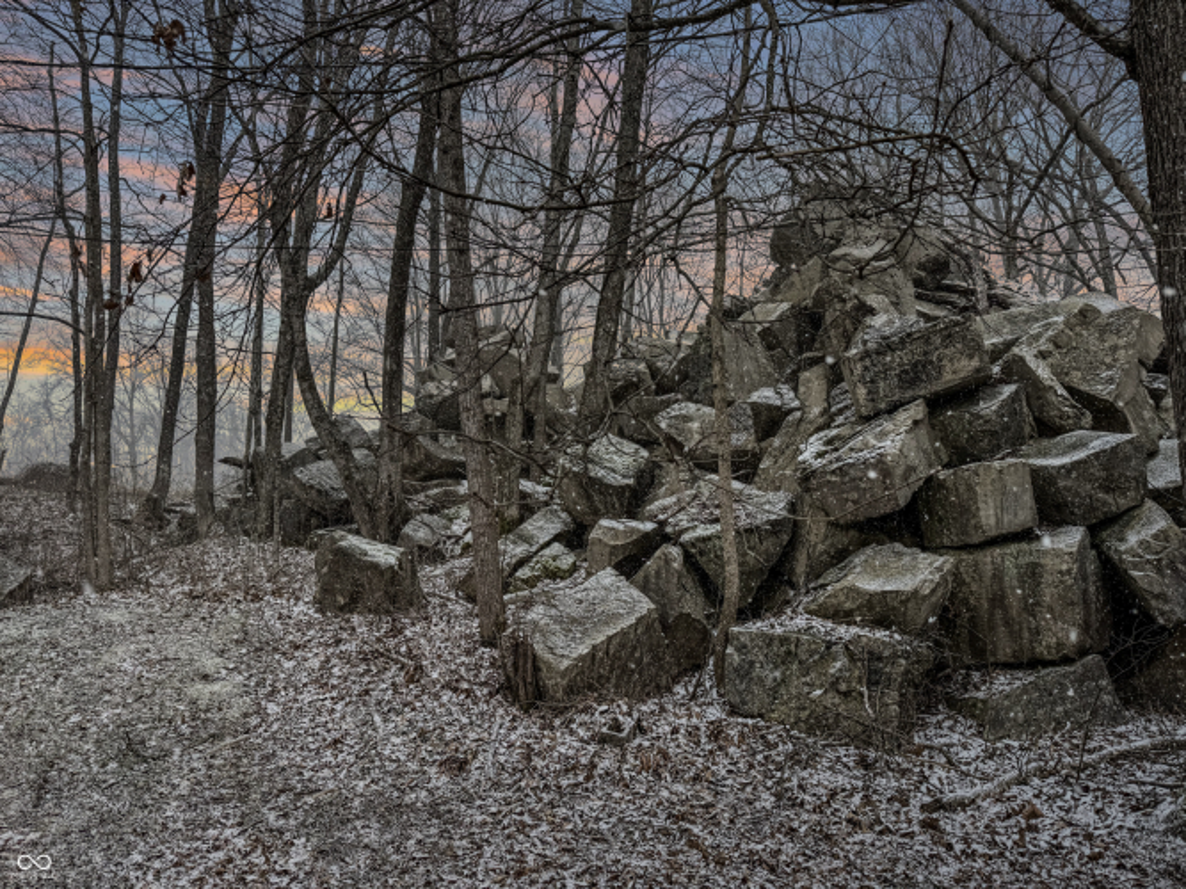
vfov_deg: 56.8
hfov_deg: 71.6
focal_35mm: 24
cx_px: 593
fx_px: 822
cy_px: 444
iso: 80
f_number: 1.78
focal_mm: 6.76
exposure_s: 1/368
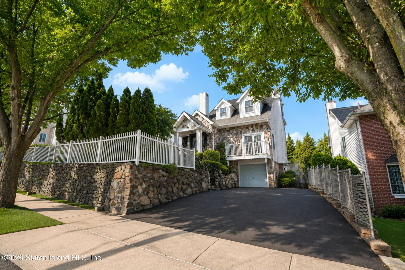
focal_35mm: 17
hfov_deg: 93.3
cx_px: 202
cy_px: 135
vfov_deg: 70.4
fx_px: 191
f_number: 7.1
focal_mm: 17
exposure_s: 1/100
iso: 64
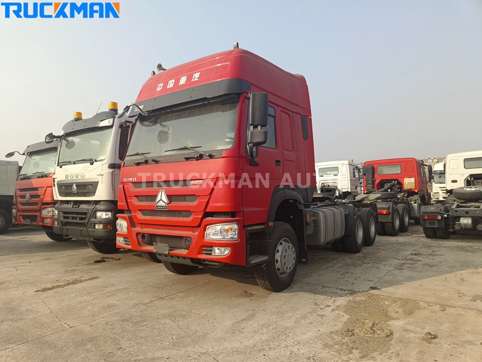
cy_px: 181
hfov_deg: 73.9
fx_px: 320
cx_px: 241
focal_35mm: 23
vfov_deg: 58.9
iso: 100
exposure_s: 1/328
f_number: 1.88
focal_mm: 5.59
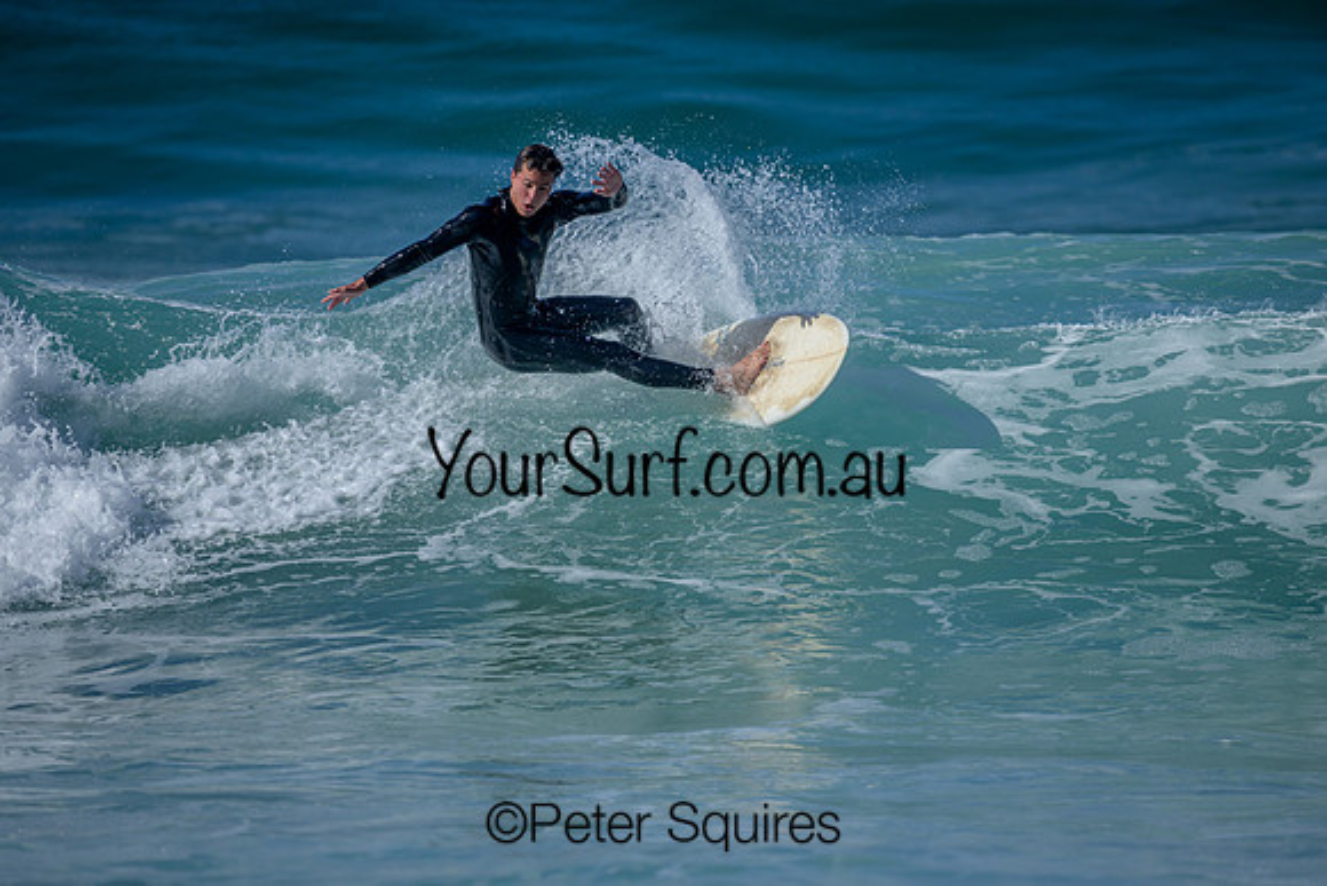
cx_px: 664
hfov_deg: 2.6
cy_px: 443
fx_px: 29494
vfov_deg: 1.7
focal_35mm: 800
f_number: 6.3
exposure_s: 1/2500
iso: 220
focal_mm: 800
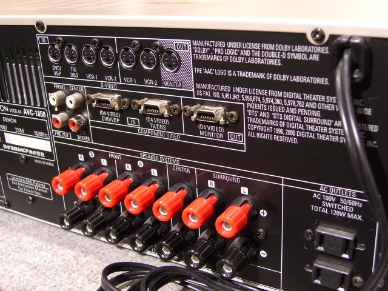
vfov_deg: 31.5
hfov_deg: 41.2
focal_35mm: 46
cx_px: 194
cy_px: 146
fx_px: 516
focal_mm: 9.5
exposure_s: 1/13
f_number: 3.1
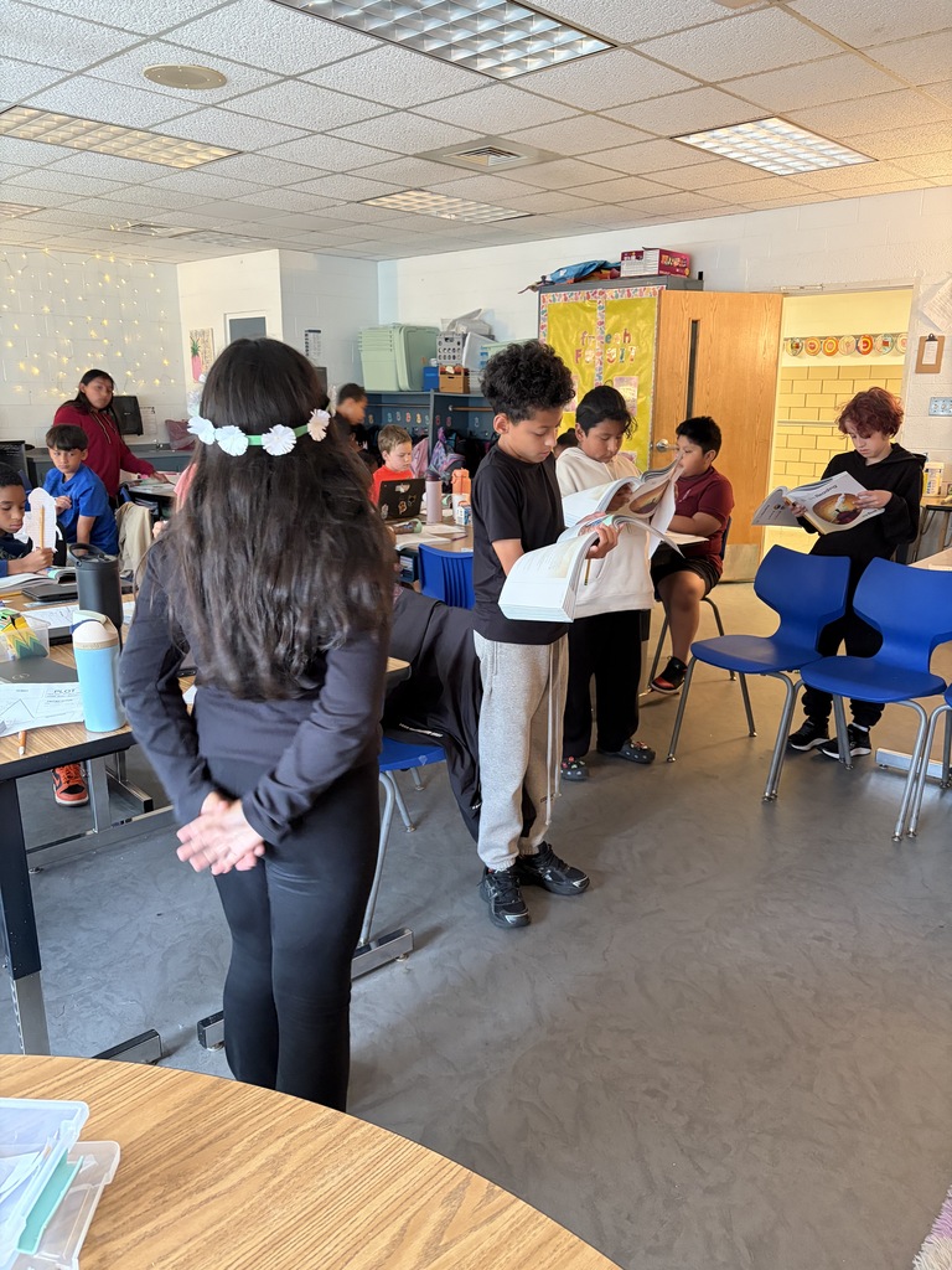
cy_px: 635
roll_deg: +0.1
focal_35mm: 26
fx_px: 953
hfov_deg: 53.1
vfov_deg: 67.3
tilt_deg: -13.3
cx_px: 476
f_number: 1.6
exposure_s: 1/40
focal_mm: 5.96
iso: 320
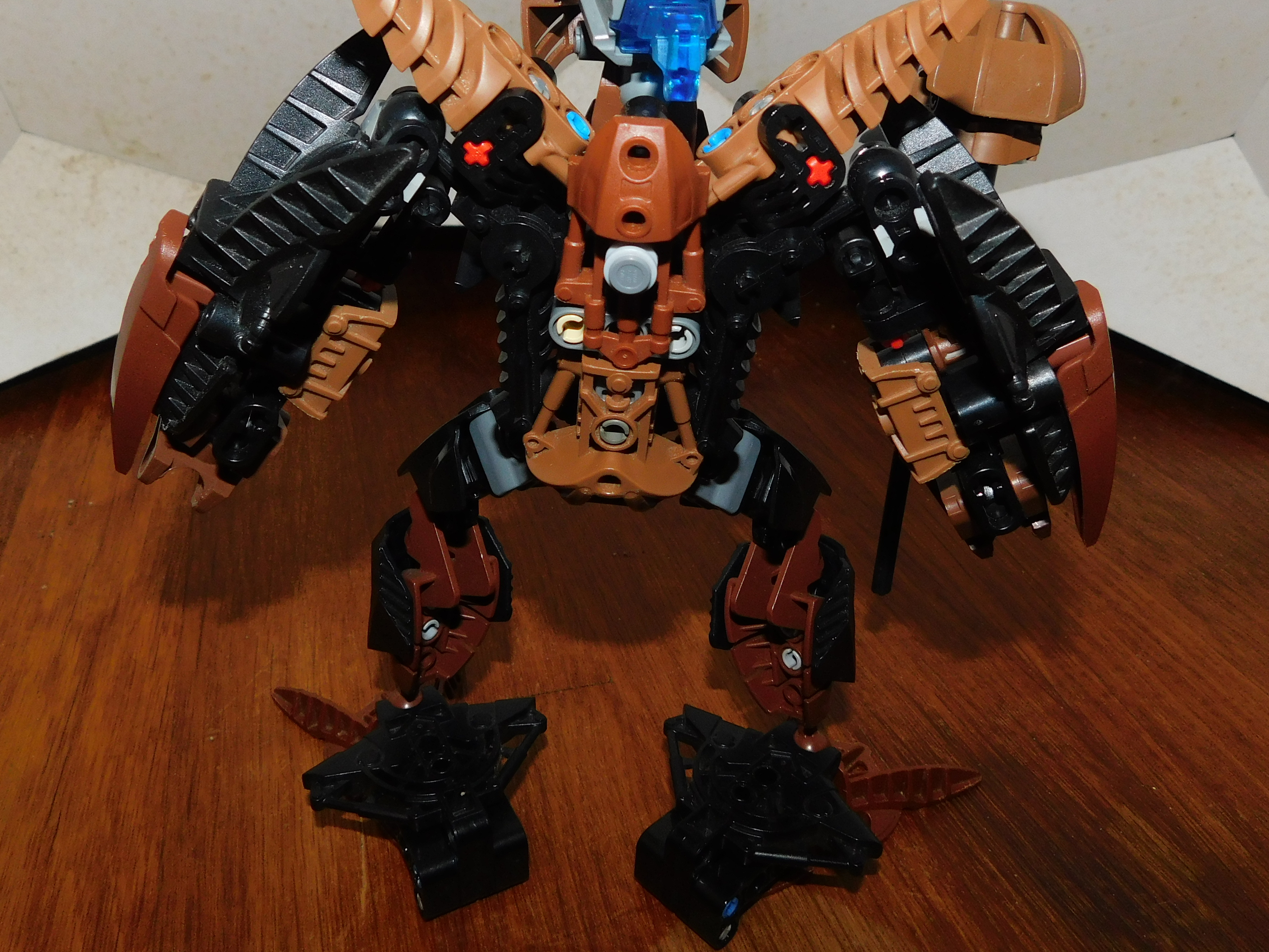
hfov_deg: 59.9
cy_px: 388
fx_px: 1100
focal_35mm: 30
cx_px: 609
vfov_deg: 46.6
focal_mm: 4
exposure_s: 1/30
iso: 200
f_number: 3
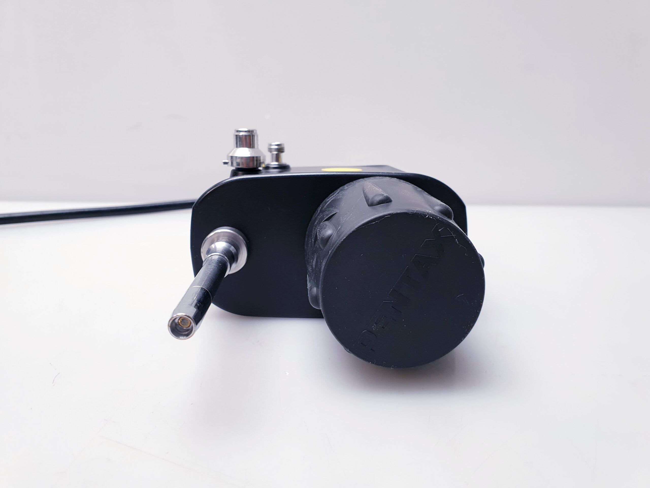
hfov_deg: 67.3
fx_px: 488
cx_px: 325
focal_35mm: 26
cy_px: 244
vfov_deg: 53.1
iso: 80
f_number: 2.4
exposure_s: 1/50
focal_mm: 4.3
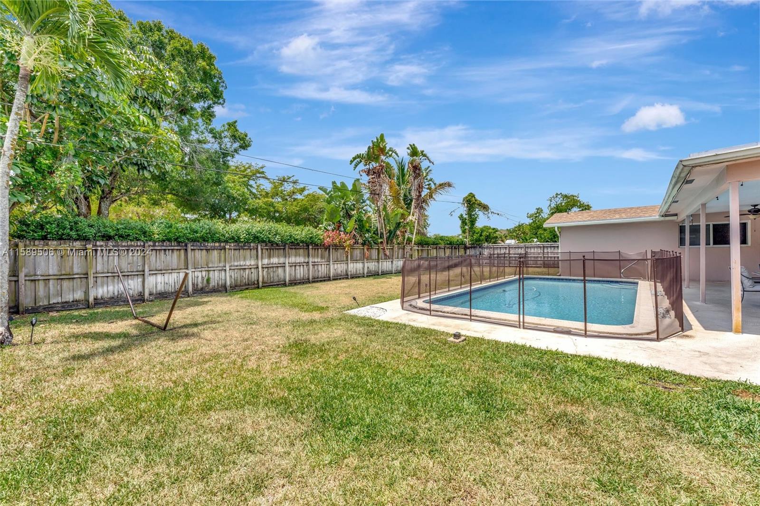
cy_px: 253
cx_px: 380
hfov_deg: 104.3
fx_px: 295
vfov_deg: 81.2
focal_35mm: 14
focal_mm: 14
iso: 400
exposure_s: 1/800
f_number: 9
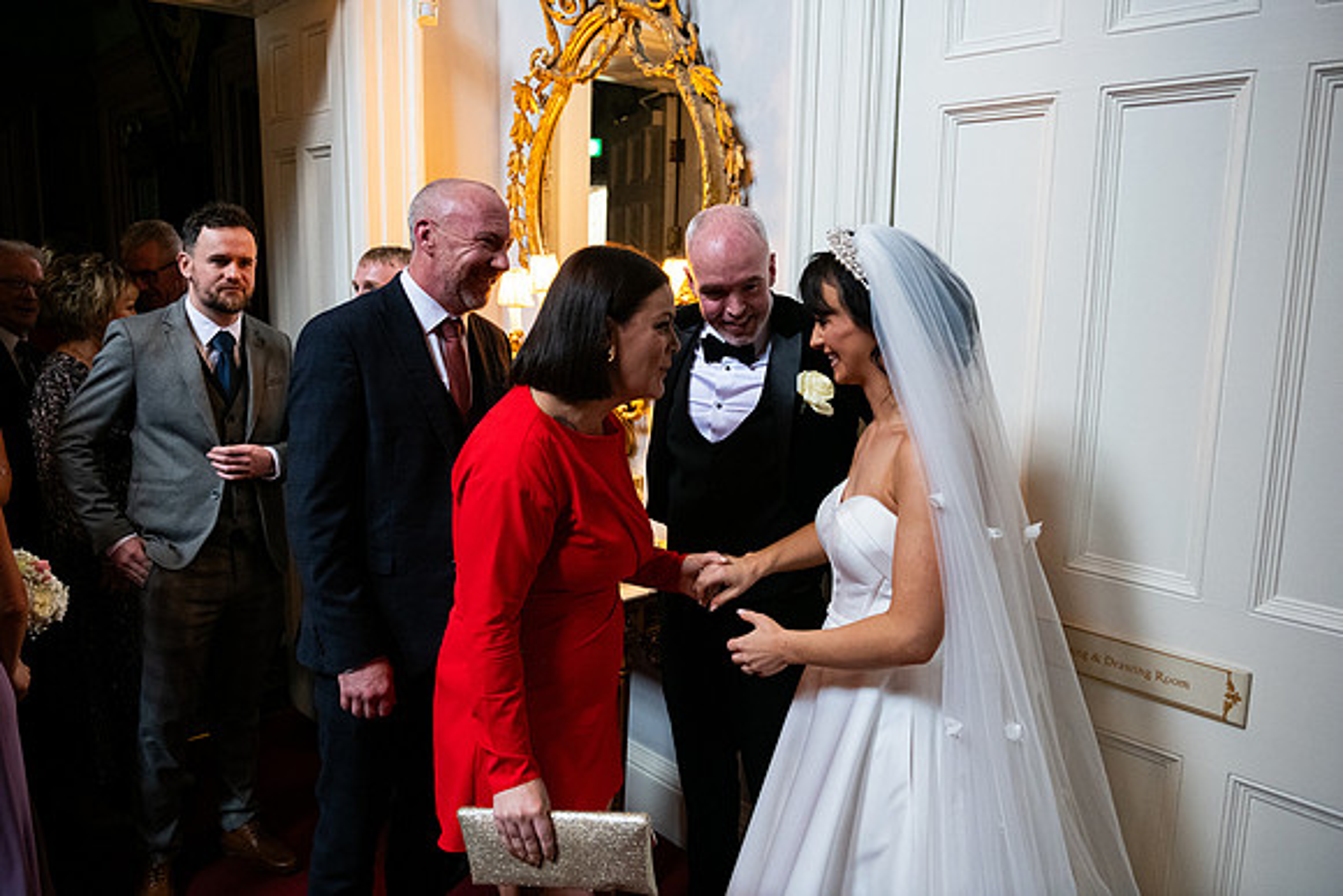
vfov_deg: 46.4
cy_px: 448
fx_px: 1045
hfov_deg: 65.5
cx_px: 672
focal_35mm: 28
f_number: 3.5
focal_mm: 28
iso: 1600
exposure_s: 1/160
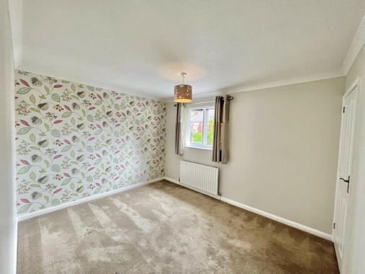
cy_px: 137
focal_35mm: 13
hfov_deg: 106.2
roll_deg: -2.1
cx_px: 182
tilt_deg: -3.0
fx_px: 137
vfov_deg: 89.9
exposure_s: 1/100
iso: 80
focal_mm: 1.57
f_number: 1.8
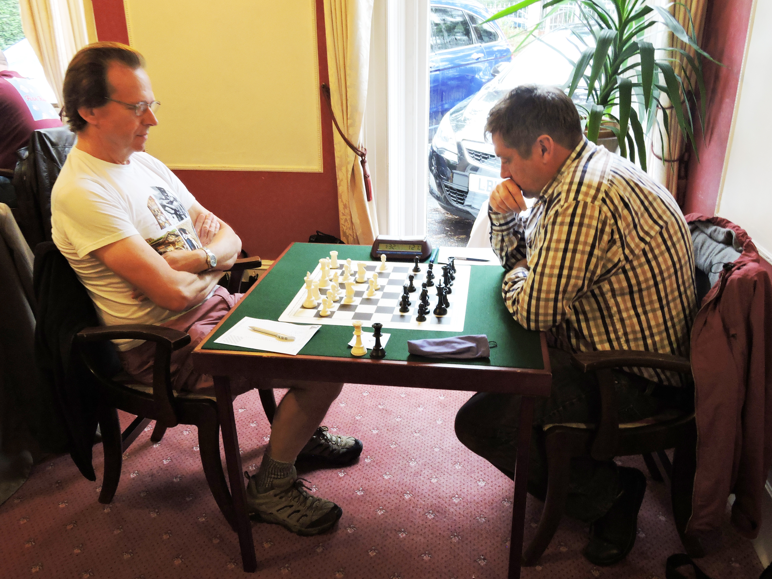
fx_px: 669
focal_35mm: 30
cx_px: 386
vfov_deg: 46.8
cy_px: 290
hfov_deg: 60.0
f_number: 3.5
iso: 400
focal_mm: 5.4
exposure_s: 1/13
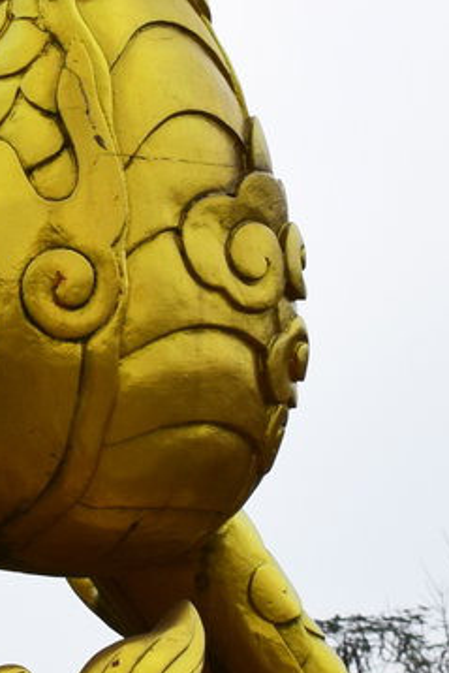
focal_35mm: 196
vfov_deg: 10.5
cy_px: 158
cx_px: -308
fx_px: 3663
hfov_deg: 6.9
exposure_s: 1/500
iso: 400
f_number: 11
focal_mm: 26
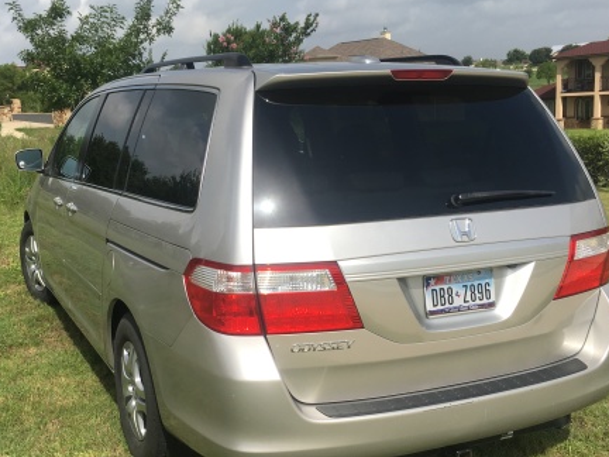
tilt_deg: -13.1
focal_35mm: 43
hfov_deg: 43.8
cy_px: 278
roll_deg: +3.9
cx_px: 269
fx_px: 756
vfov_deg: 33.5
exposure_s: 1/1923
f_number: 2.2
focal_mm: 4.15
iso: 25
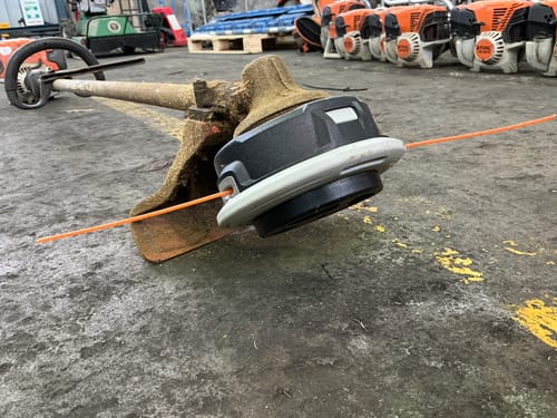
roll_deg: +3.4
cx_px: 278
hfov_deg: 63.4
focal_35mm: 28
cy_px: 209
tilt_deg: -21.7
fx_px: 451
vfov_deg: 49.7
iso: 200
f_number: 1.8
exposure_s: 1/50
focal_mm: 3
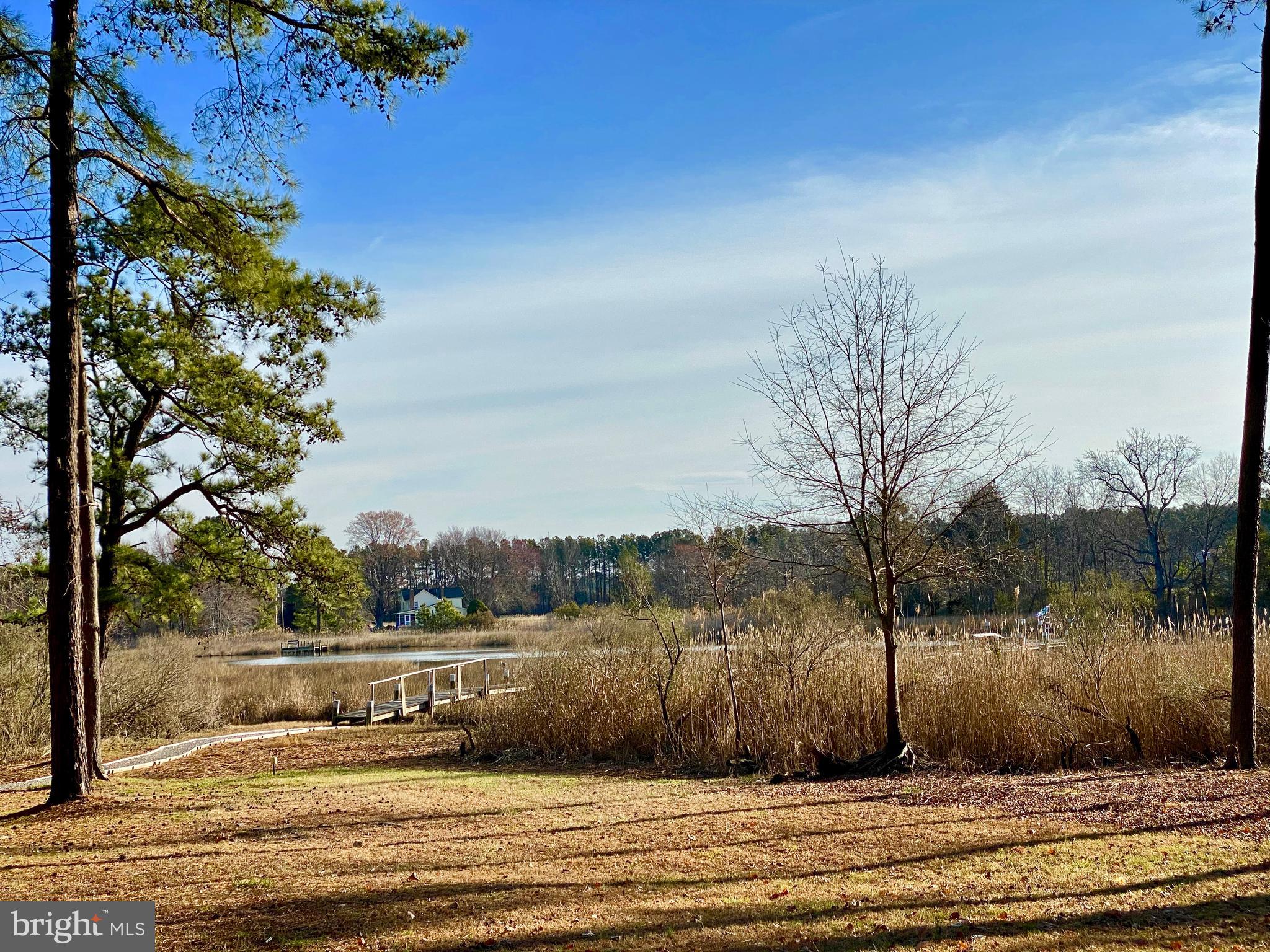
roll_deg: +2.2
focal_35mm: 52
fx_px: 1908
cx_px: 635
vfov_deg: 28.0
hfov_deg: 36.8
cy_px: 476
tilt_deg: +4.9
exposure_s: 1/1996
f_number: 2
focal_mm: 6
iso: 20
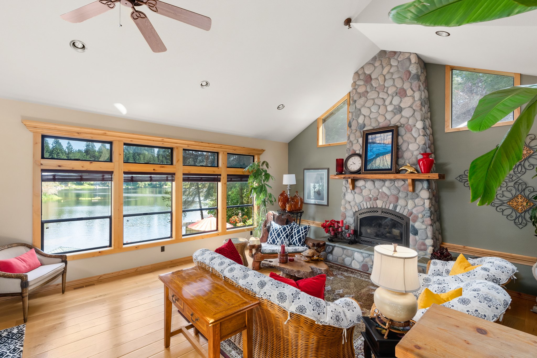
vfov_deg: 73.8
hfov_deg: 96.7
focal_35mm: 16
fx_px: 239
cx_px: 268
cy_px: 179
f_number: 8
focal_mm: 16
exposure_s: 1/6
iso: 500
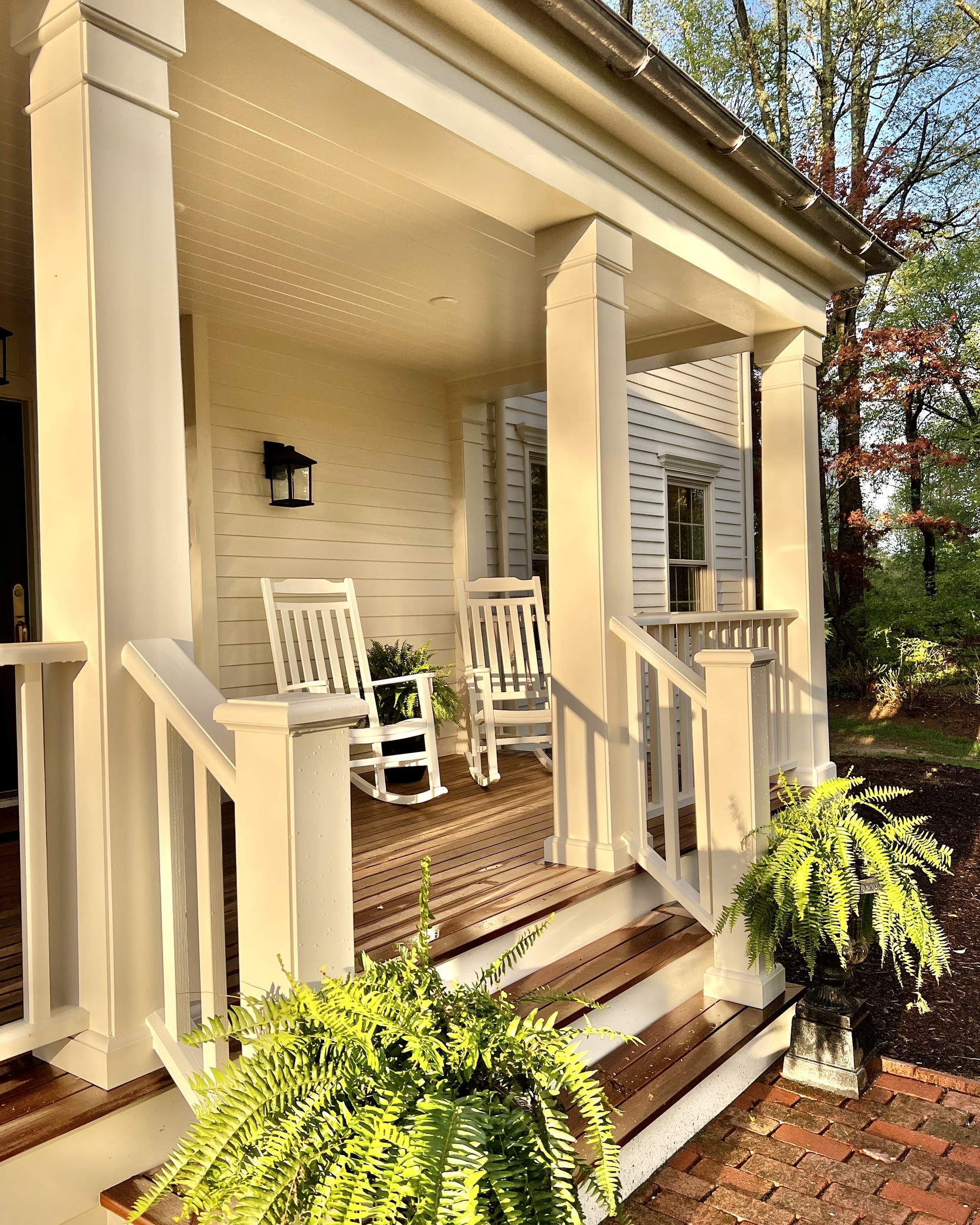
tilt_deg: -0.2
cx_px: 475
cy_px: 612
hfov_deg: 51.5
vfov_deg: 62.2
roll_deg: +2.5
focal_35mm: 28
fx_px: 1015
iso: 50
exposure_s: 1/728
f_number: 1.5
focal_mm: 5.7
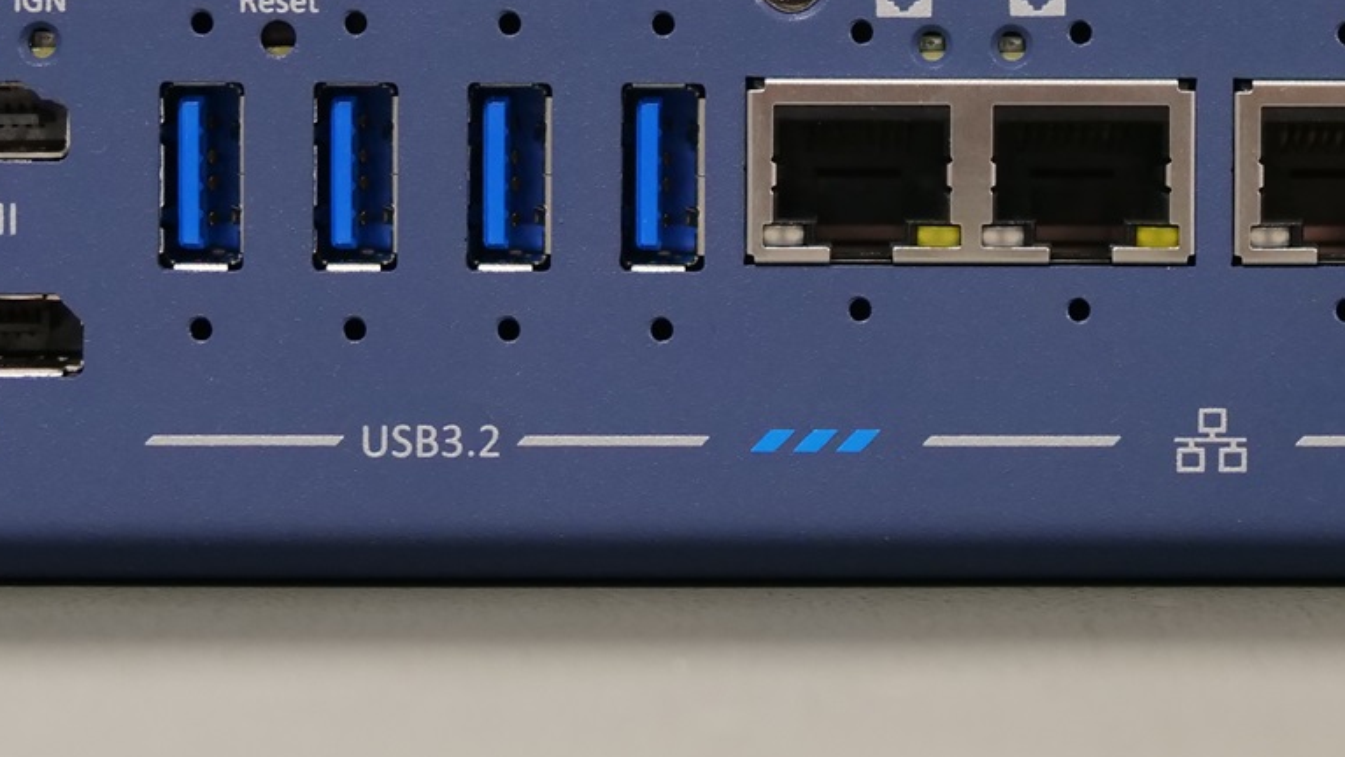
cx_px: 971
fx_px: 5066
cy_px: -103
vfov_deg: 8.5
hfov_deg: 15.1
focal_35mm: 142
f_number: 2
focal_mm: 25
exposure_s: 1/100
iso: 640
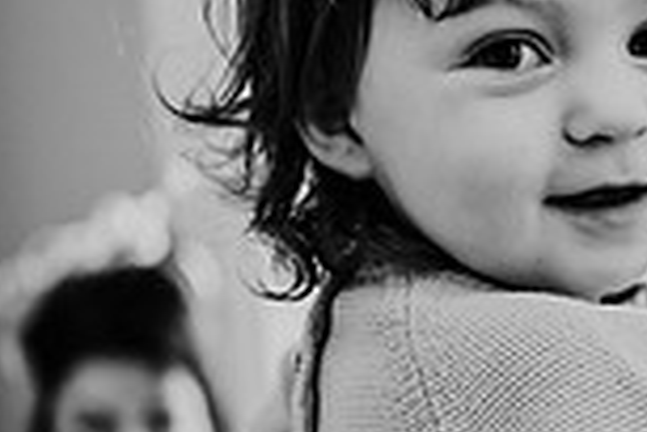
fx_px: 2390
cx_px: 990
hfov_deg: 14.3
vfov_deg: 10.3
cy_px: 364
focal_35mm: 133
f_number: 1.8
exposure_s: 1/160
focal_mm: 35
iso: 400
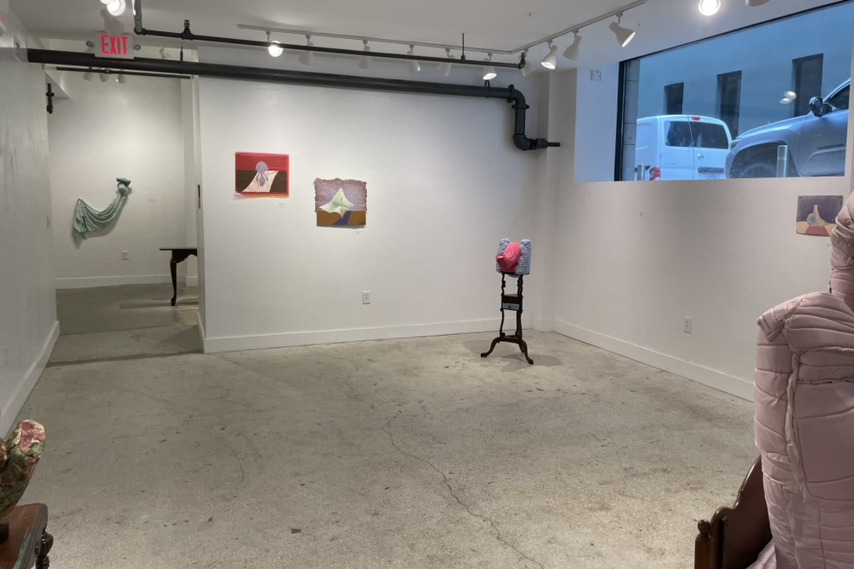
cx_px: 419
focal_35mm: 28
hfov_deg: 65.5
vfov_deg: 46.3
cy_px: 260
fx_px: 664
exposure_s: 1/120
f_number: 1.6
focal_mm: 4.2
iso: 32
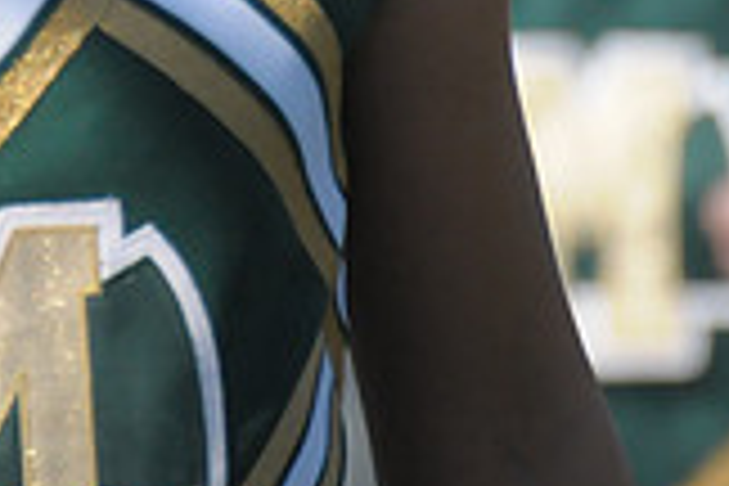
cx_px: 76
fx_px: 43372
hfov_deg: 1.0
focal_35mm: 2142
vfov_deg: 0.6
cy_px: -308
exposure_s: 1/8000
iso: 1600
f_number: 4
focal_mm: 400
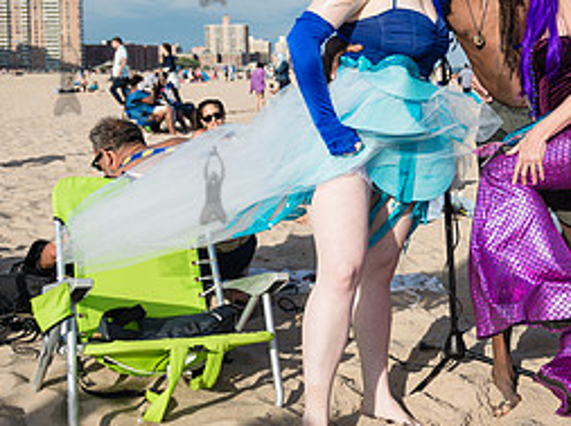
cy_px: 76
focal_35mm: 53
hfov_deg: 34.4
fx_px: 873
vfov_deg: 26.8
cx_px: 503
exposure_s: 1/1600
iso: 100
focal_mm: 24
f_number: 3.5
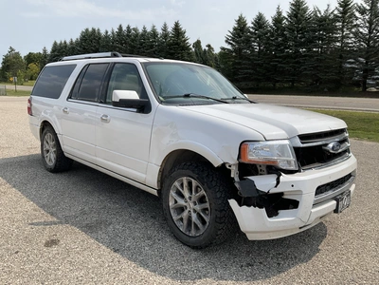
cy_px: 142
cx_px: 190
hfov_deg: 61.7
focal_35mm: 29
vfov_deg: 48.2
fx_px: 318
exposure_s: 1/2427
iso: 25
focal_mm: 3
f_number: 1.8
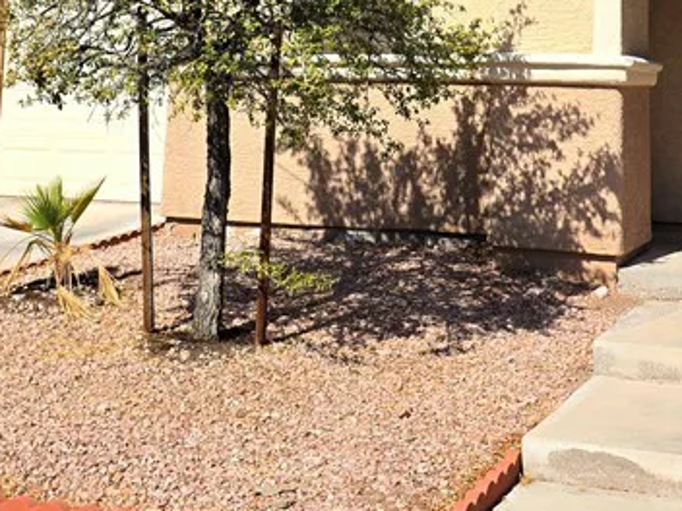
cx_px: 438
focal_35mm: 67
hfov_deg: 28.8
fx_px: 1320
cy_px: -135
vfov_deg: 20.2
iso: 80
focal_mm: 6.3
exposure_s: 1/10000
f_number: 1.7
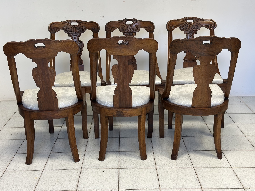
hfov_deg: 39.7
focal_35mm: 48
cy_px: 96
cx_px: 128
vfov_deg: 30.3
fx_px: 354
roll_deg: +0.6
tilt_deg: -17.9
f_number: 1.78
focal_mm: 6.86
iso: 80
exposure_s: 1/50
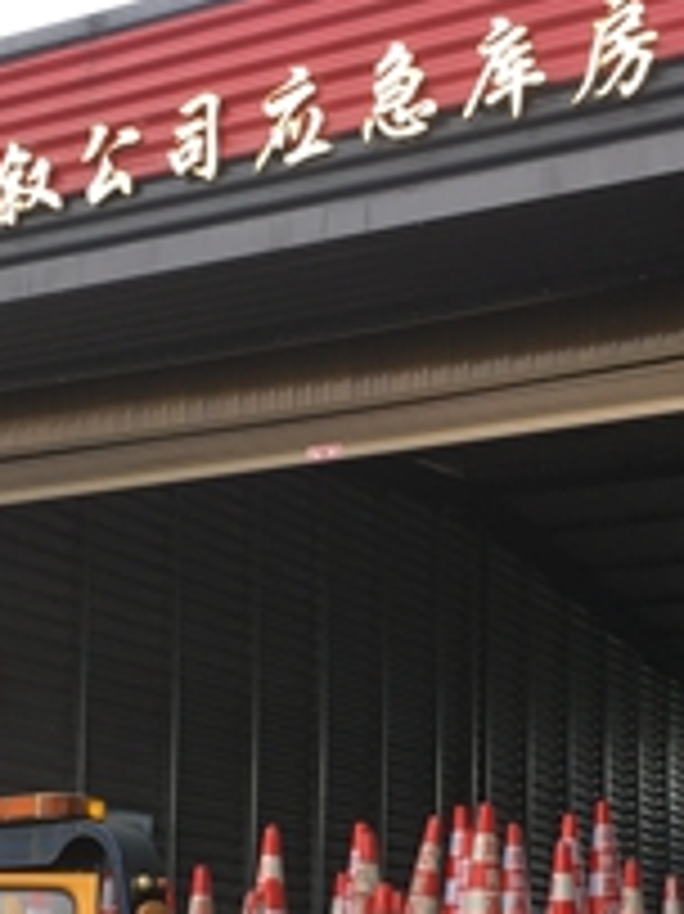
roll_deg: -0.4
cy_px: 813
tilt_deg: +8.0
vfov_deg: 25.9
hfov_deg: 20.1
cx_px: 378
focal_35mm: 73
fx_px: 1925
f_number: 2.2
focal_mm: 4.15
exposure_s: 1/309
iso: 25
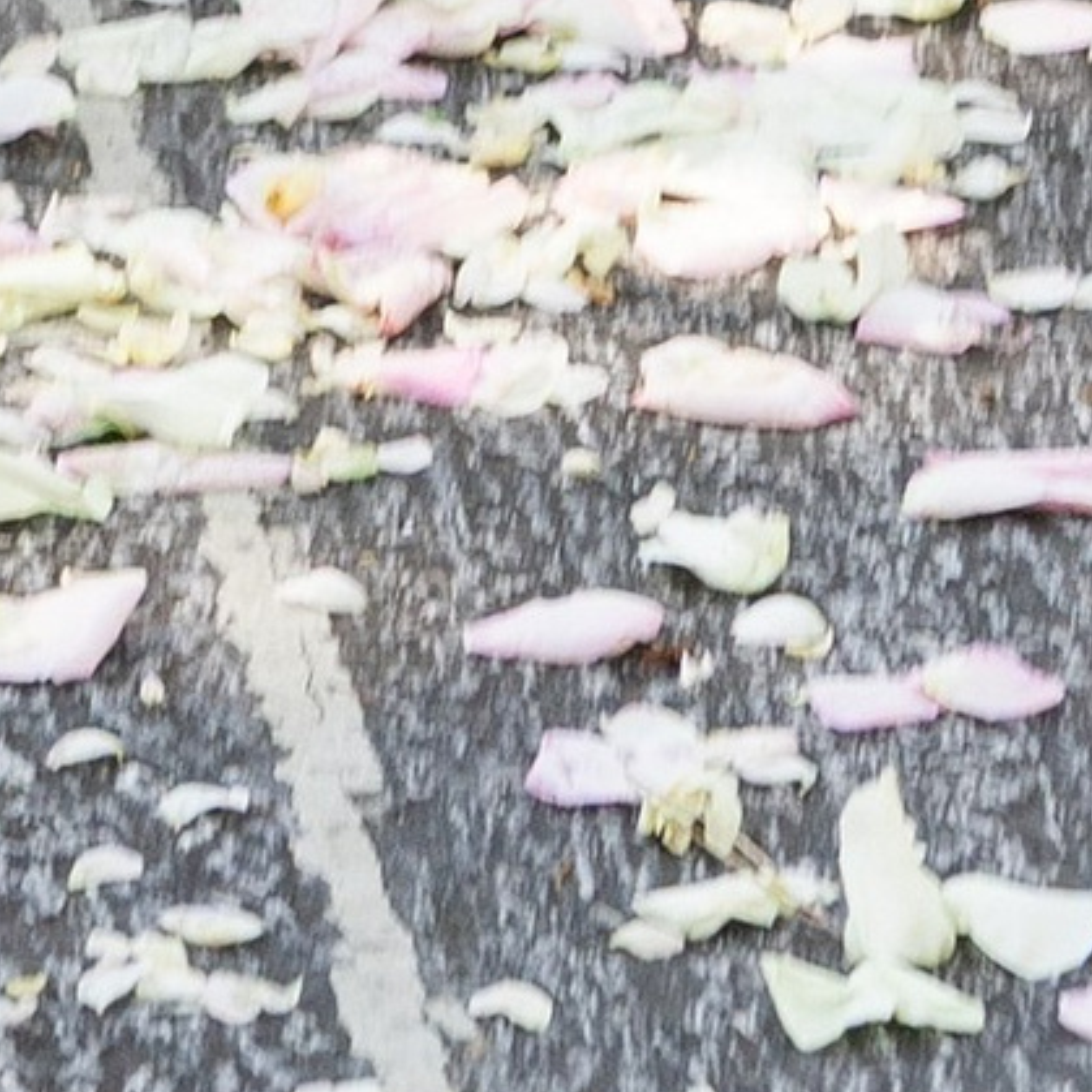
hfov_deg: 3.5
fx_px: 17524
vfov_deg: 3.4
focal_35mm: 491
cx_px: -1731
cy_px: -3213
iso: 250
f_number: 5.6
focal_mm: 63
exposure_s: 1/250
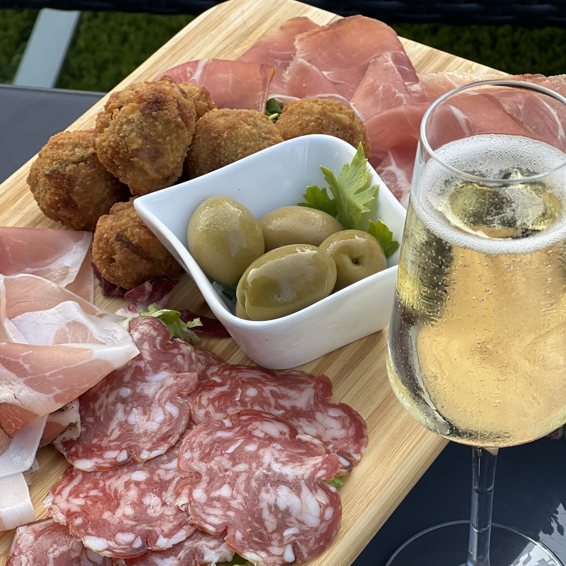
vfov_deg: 19.0
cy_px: 364
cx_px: 283
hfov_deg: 19.1
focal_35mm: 91
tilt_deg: -43.8
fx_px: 1683
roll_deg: +2.6
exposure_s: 1/121
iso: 40
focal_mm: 9
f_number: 2.8
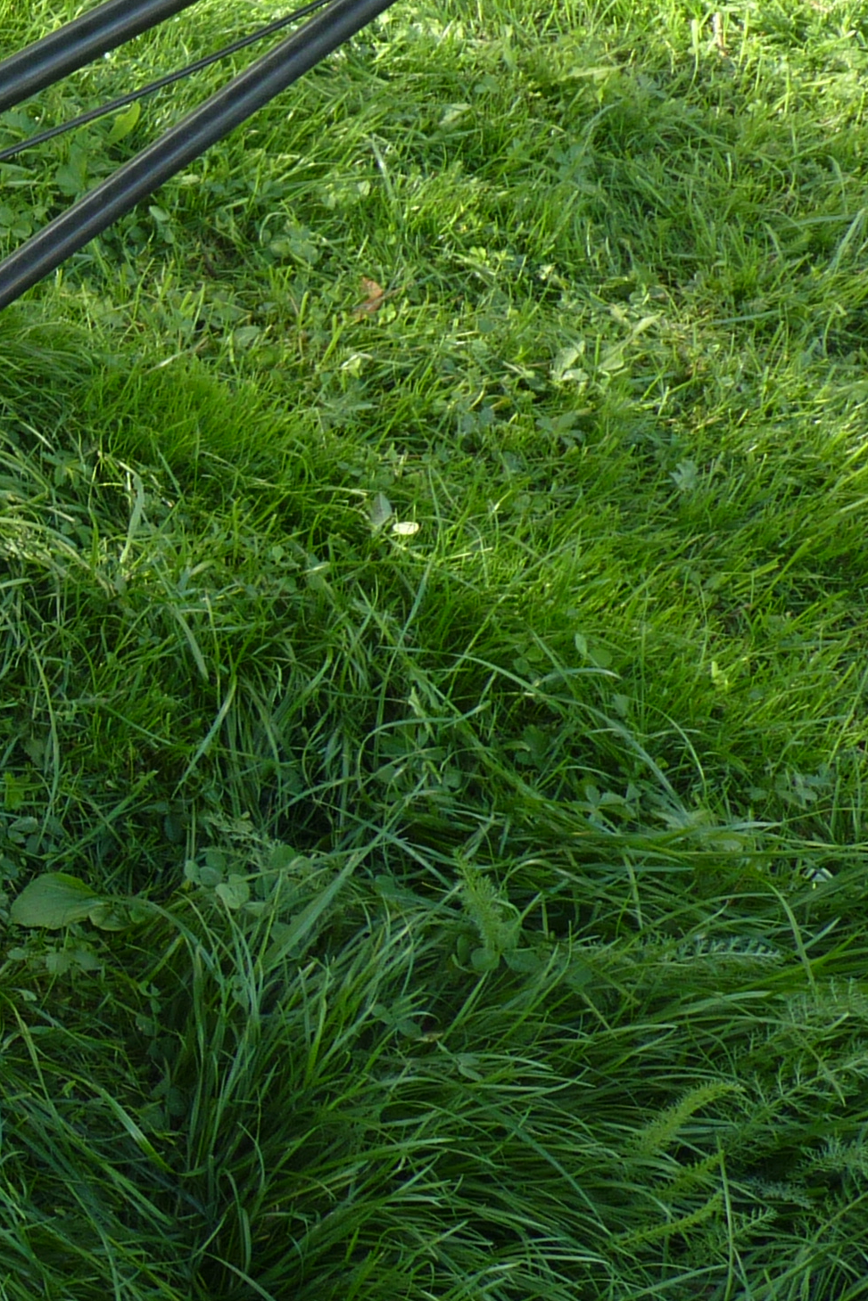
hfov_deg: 15.1
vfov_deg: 26.1
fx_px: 2784
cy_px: 368
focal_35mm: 77
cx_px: -751
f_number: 2.8
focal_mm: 4.8
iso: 80
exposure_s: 1/80
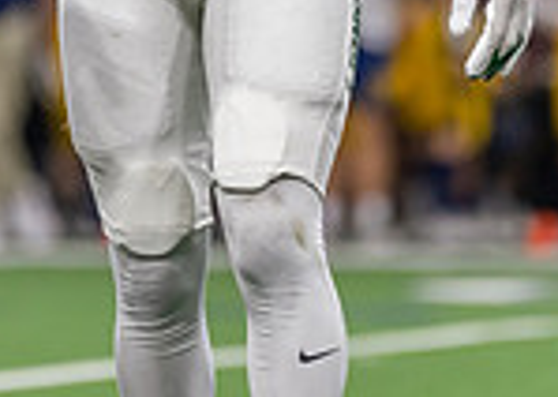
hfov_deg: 2.5
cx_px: 228
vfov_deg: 1.8
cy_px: -322
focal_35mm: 817
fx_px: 12930
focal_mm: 200
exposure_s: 1/400
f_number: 2.8
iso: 1000
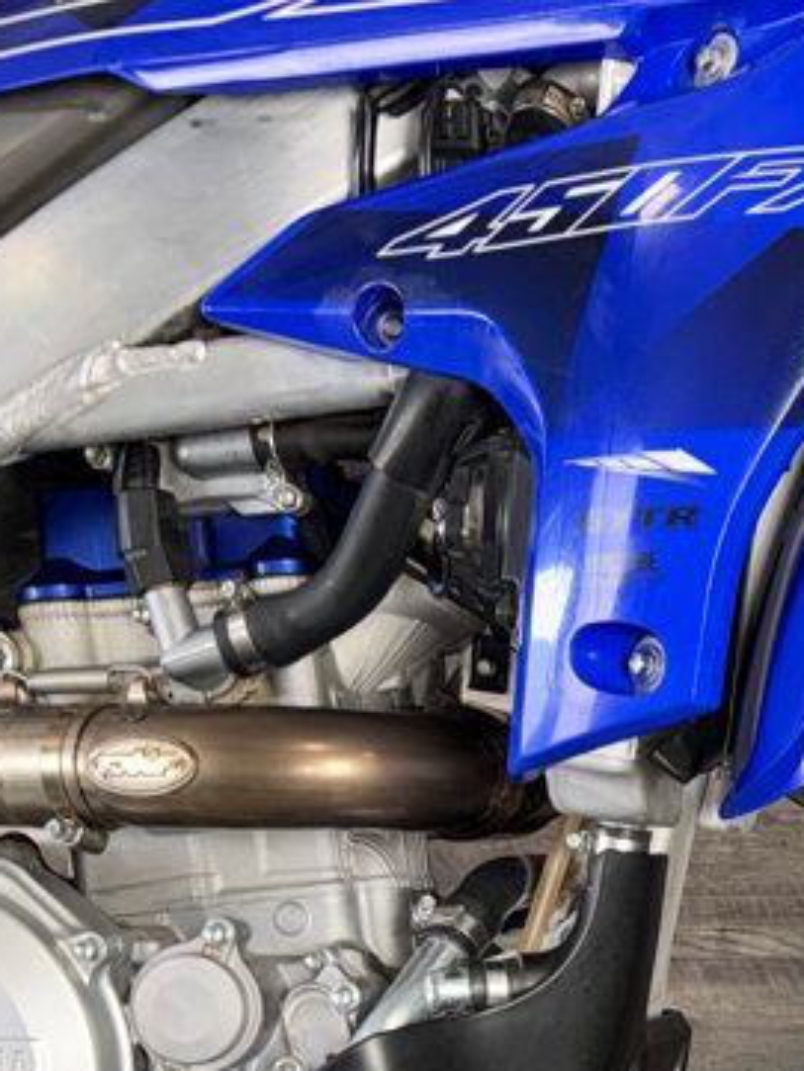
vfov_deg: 27.5
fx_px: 2105
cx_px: 1216
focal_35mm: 68
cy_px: 973
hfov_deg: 18.9
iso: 64
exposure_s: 1/33
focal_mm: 6.76
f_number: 1.78
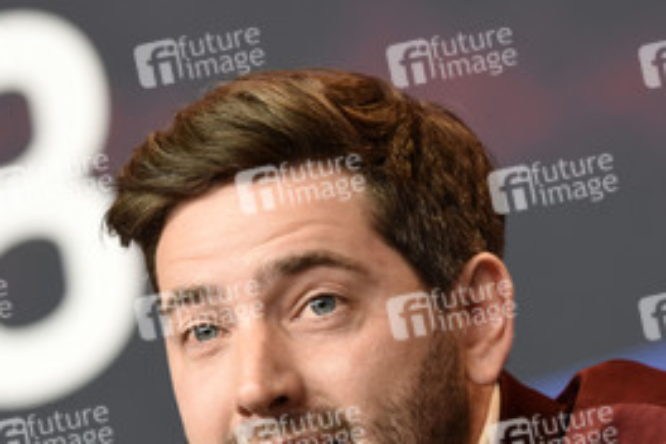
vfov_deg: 4.5
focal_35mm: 307
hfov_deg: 6.7
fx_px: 5679
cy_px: 373
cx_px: 233
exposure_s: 1/200
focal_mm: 120
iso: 640
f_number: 3.2
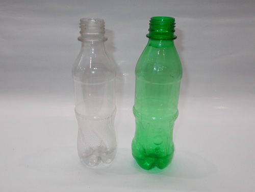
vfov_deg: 41.8
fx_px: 250
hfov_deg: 54.0
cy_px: 96
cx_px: 128
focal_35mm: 34
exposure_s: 1/25
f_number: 3.6
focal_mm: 6
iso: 160
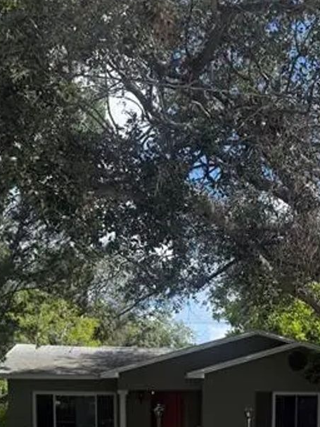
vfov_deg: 31.4
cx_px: 204
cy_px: 474
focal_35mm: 54
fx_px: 666
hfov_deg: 26.9
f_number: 1.78
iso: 80
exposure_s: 1/2801
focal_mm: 6.76
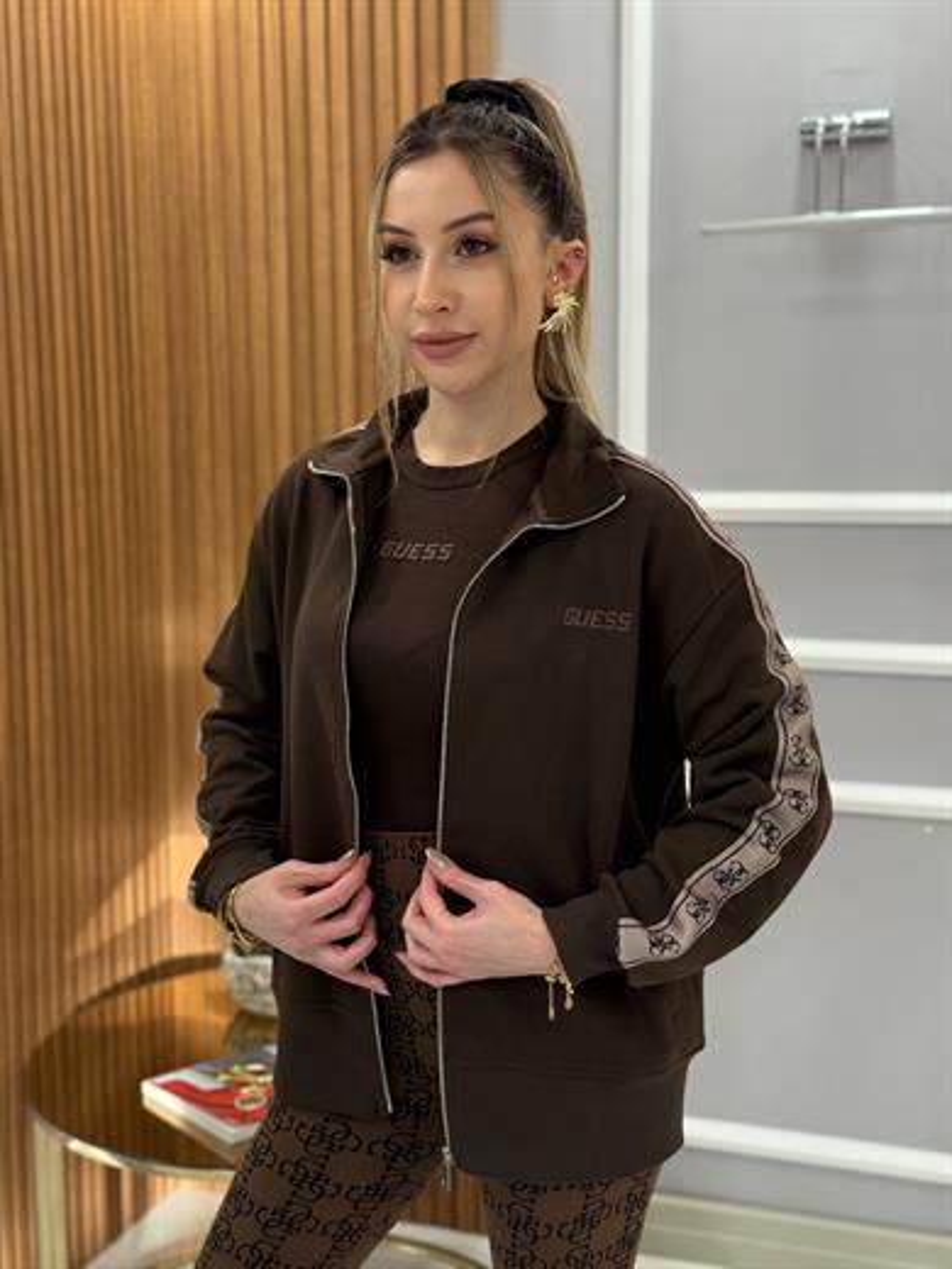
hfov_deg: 30.3
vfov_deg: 39.7
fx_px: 1760
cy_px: 634
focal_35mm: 48
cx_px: 476
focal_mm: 6.76
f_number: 1.78
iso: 160
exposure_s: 1/89
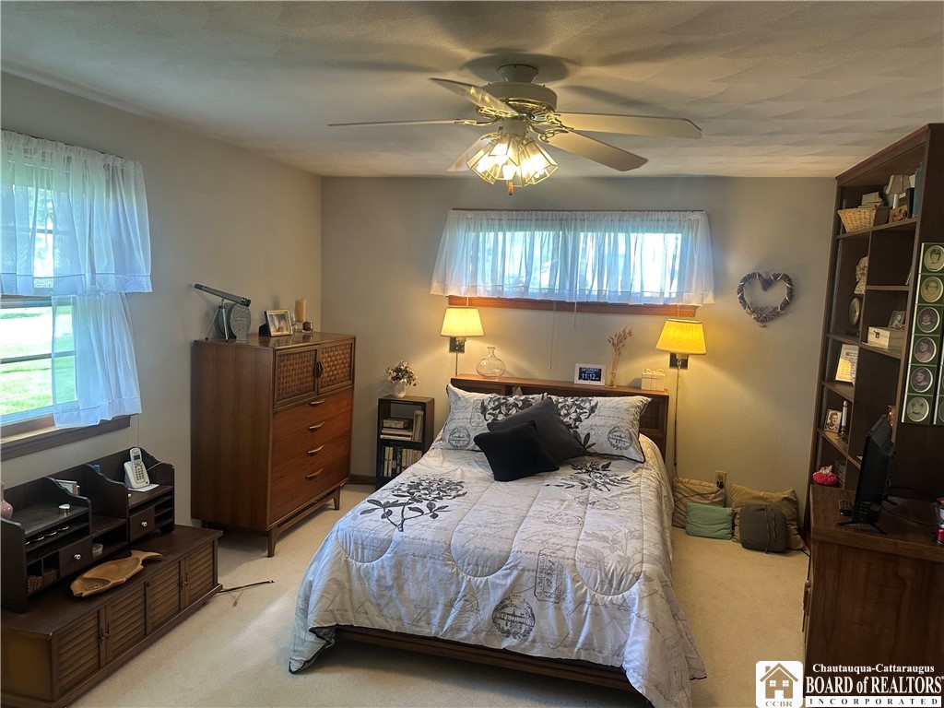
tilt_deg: -6.3
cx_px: 472
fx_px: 654
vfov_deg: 56.8
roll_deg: -2.1
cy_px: 354
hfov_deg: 71.6
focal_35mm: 24
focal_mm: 6.86
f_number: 1.78
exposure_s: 1/120
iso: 160
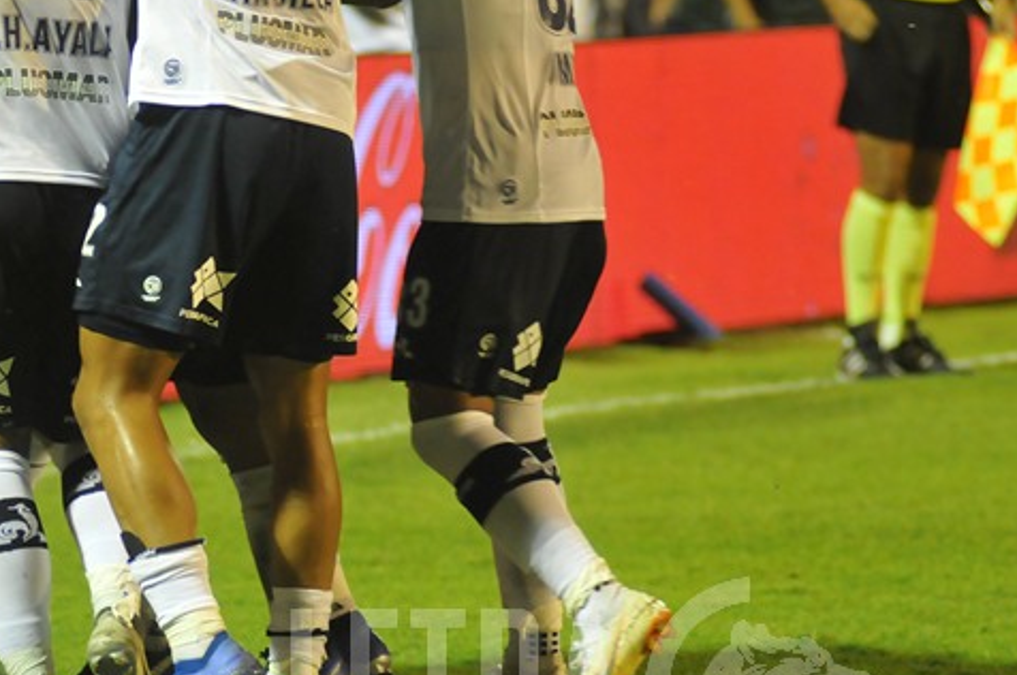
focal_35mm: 383
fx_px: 10803
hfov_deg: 5.4
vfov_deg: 3.6
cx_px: 222
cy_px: 177
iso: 1600
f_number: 2.8
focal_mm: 135
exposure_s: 1/250
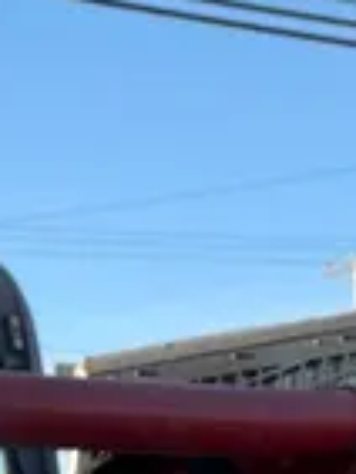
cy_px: 587
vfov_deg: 12.3
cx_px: -353
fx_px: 2136
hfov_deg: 9.0
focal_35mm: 156
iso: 25
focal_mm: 2.71
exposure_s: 1/667
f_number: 2.2
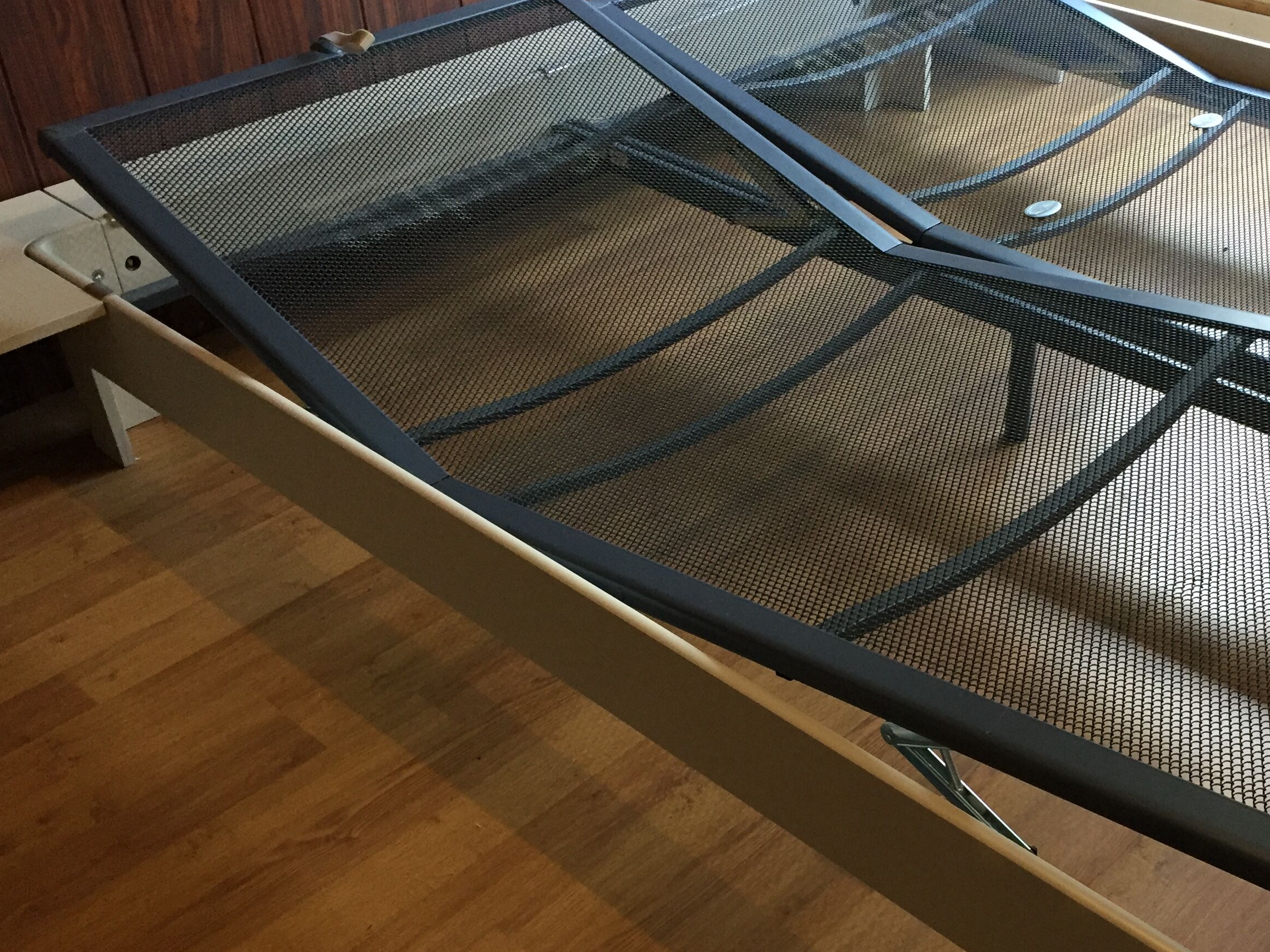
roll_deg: -0.4
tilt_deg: -37.0
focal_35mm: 41
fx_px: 1504
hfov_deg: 44.9
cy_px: 564
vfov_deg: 35.0
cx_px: 869
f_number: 2.2
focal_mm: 4.15
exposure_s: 1/33
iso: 200
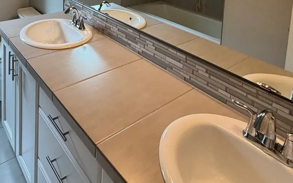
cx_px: 88
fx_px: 248
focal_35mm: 31
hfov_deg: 59.2
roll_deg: -1.6
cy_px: -42
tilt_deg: -7.0
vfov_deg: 32.7
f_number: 2.2
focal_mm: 2.22
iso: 200
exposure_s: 1/60
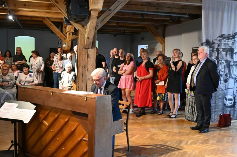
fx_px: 250
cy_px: 78
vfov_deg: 35.0
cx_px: 118
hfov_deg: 50.7
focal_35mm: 38
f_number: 6.3
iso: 20000
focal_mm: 38
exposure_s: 1/160
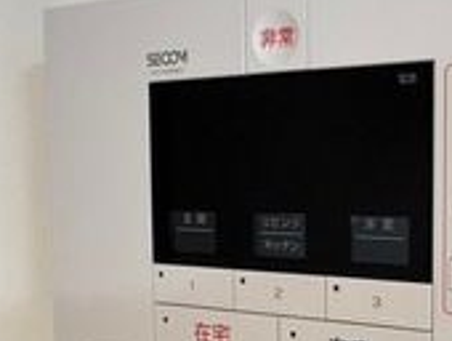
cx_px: 436
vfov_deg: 31.3
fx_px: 601
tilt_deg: -5.1
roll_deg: -0.4
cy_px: 232
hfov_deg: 37.5
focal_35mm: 46
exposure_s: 1/60
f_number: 2.2
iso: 640
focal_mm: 2.22
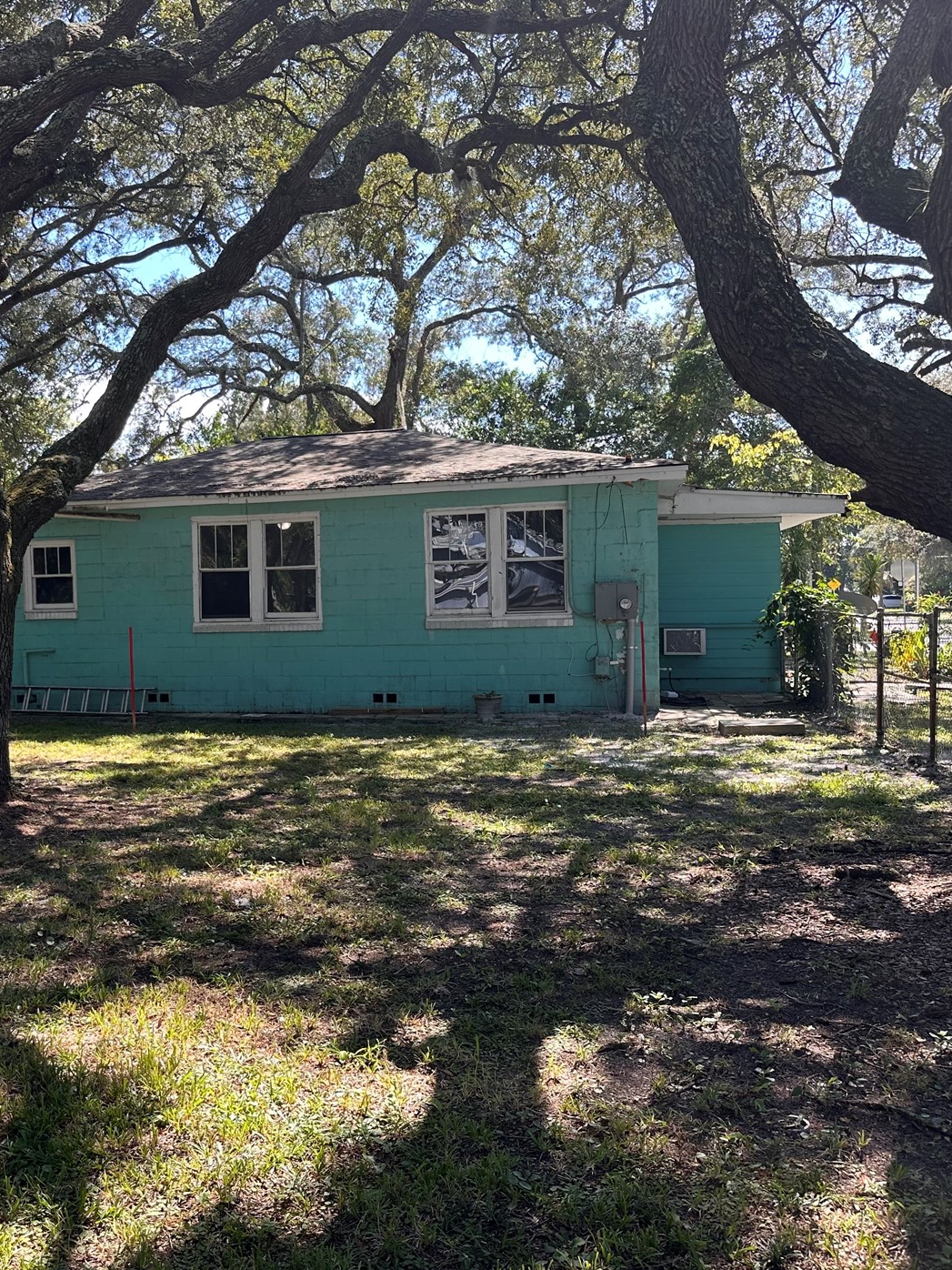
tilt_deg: -2.1
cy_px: 652
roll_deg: +1.4
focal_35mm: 33
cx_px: 238
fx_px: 1210
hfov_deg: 41.7
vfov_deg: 55.3
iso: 80
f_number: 1.78
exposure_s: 1/604
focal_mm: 6.86
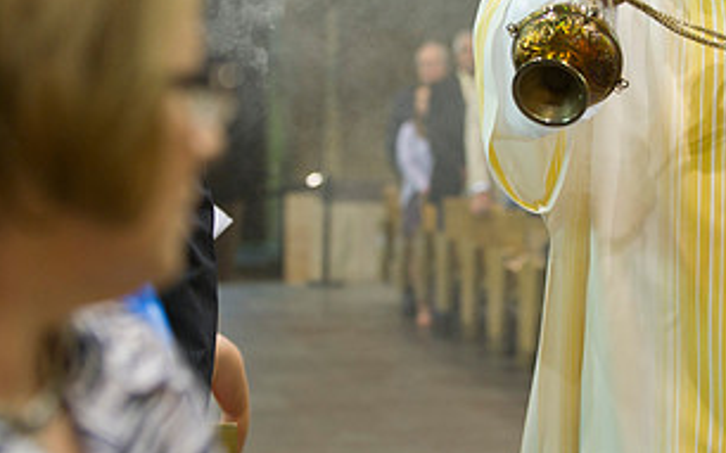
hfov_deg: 15.5
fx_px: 2670
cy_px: 126
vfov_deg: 9.7
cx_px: 470
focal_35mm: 135
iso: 2000
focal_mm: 70
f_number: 2.8
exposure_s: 1/80
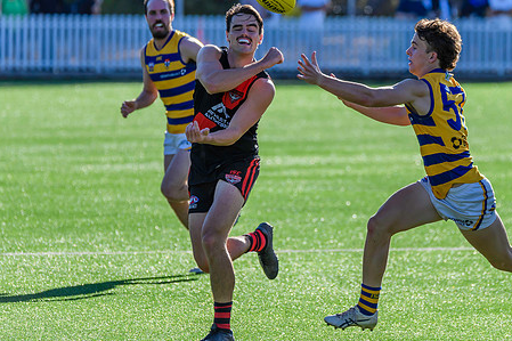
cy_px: 148
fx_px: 6696
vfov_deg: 2.9
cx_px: 273
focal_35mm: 471
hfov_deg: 4.4
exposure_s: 1/2000
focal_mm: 350
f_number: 7.1
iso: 800
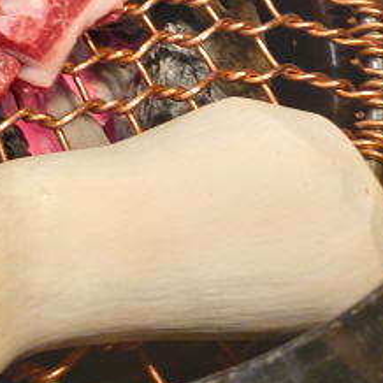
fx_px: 814
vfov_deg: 24.8
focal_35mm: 65
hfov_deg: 23.2
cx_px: -125
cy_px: -32
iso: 320
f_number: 2
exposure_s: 1/24
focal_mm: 4.58
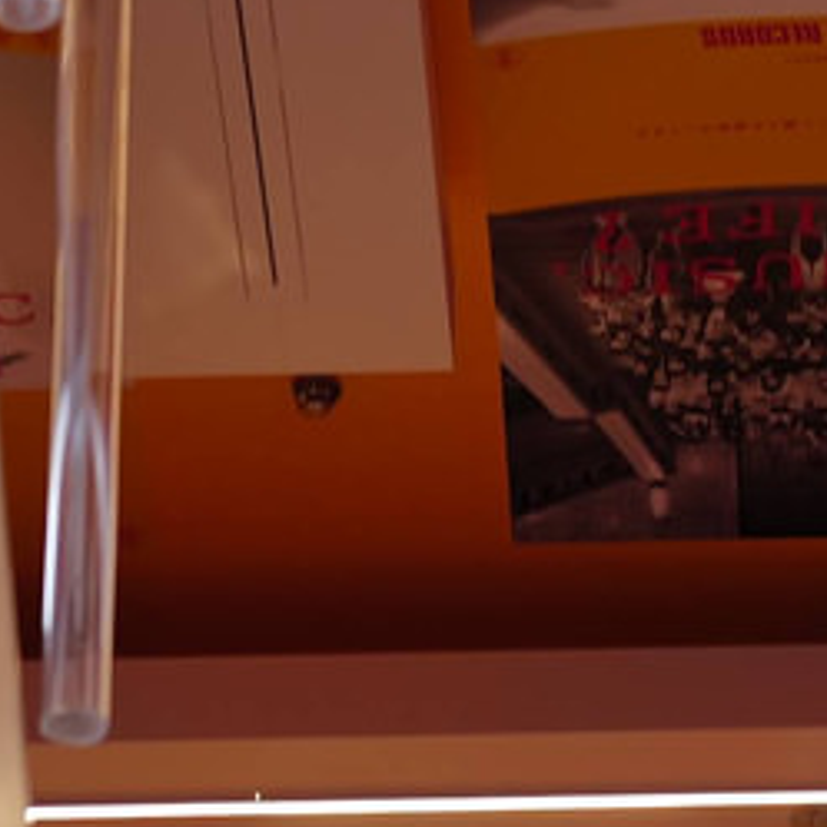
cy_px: 865
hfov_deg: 5.8
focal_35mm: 300
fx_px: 8109
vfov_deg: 5.8
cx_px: 947
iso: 100
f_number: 2
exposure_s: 1/100
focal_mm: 43
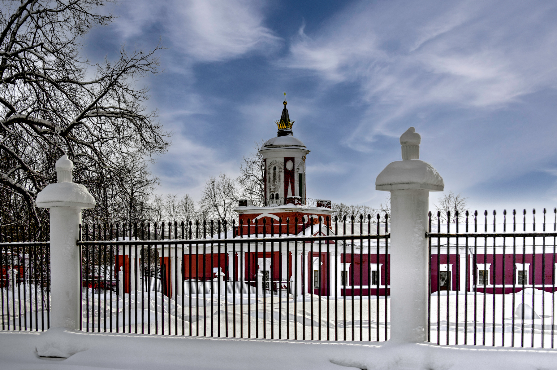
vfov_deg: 18.1
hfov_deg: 27.0
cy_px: 185
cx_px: 278
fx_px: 1159
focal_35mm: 75
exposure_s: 1/1000
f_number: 9
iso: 200
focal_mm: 75
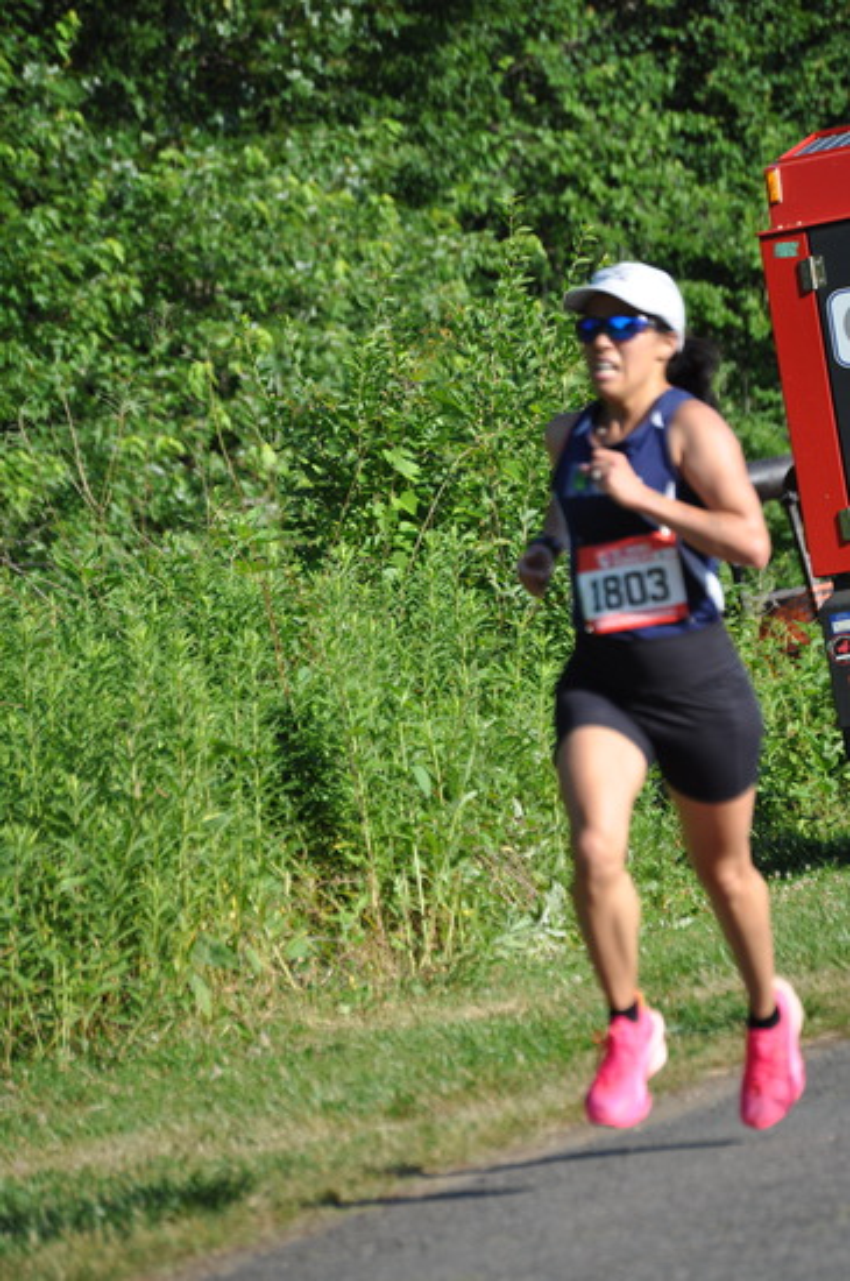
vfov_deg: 10.2
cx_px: 425
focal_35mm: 202
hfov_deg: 6.8
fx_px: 7194
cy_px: 640
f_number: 5.6
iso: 400
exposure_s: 1/1250
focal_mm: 135
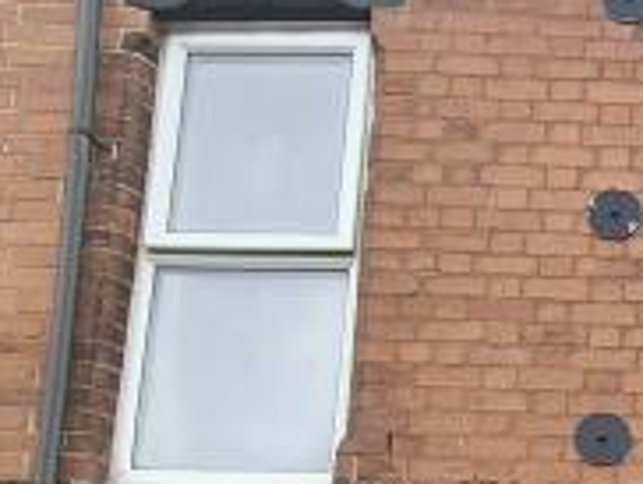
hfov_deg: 21.2
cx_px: 1035
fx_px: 1358
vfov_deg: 16.8
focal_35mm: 73
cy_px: 869
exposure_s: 1/2000
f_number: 2.2
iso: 80
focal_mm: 2.2
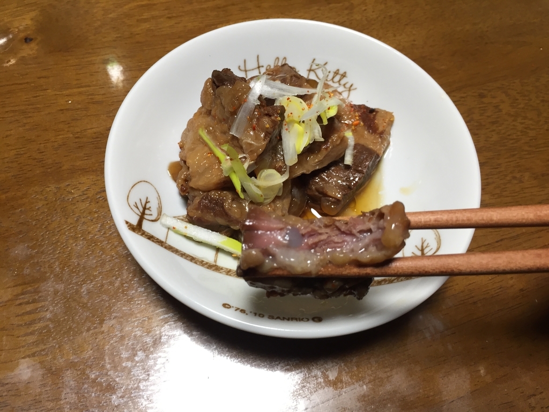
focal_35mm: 29
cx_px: 274
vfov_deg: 48.2
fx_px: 460
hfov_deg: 61.7
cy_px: 206
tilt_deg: -61.7
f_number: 2.2
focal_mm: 4.15
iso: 64
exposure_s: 1/30
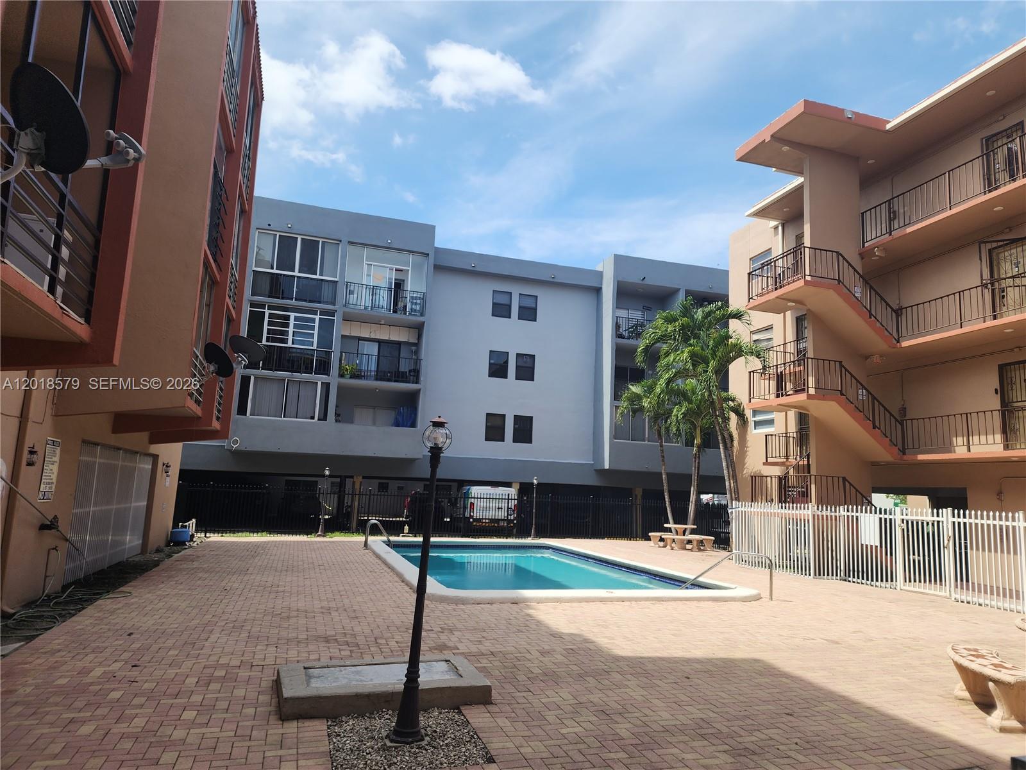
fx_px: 682
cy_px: 385
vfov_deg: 58.9
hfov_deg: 73.9
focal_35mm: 23
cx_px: 513
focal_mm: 6.4
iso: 12
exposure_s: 1/769
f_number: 1.8
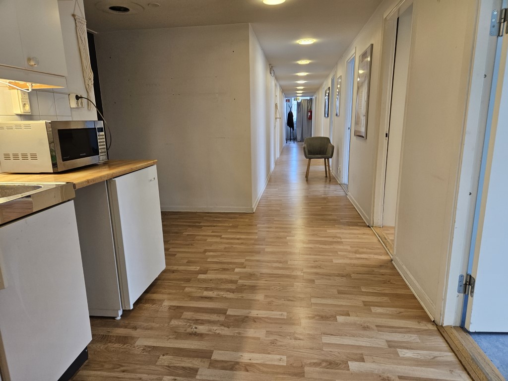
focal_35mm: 23
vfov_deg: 58.9
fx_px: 338
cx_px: 254
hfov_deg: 73.9
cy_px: 190
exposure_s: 1/100
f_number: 1.8
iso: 250
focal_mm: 5.4
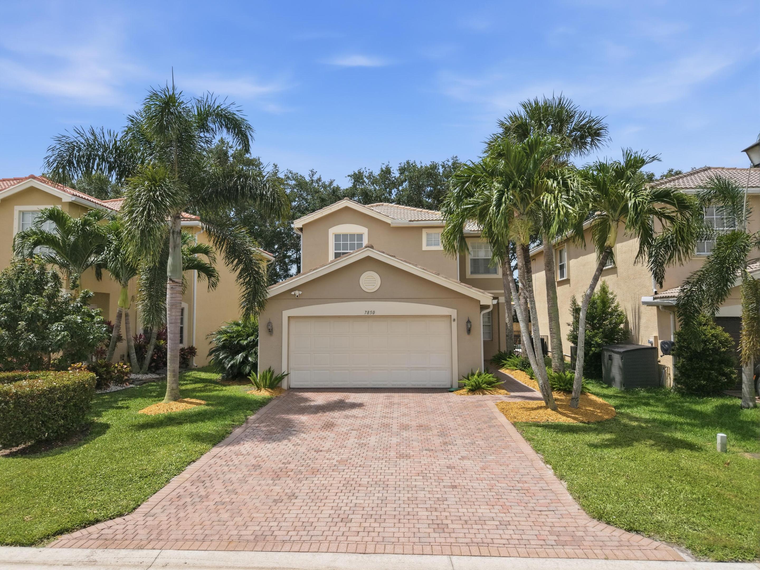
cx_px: 380
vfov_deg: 56.8
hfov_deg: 71.6
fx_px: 527
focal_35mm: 24
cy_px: 285
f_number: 1.8
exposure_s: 1/6400
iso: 330
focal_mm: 8.7
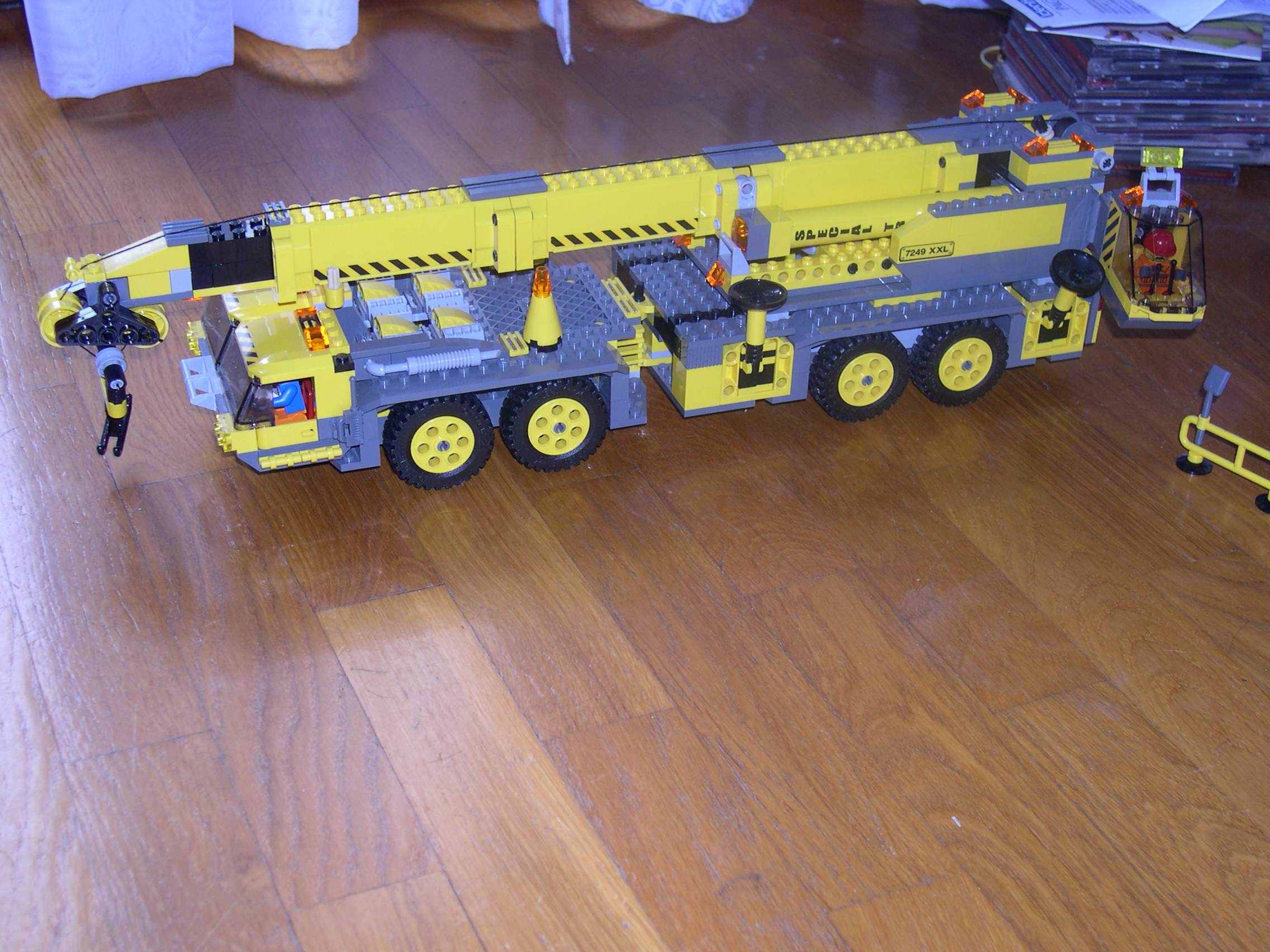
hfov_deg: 36.8
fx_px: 1908
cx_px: 635
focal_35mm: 52
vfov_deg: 28.0
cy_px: 476
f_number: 3.2
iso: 100
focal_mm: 11.1
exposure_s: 1/60
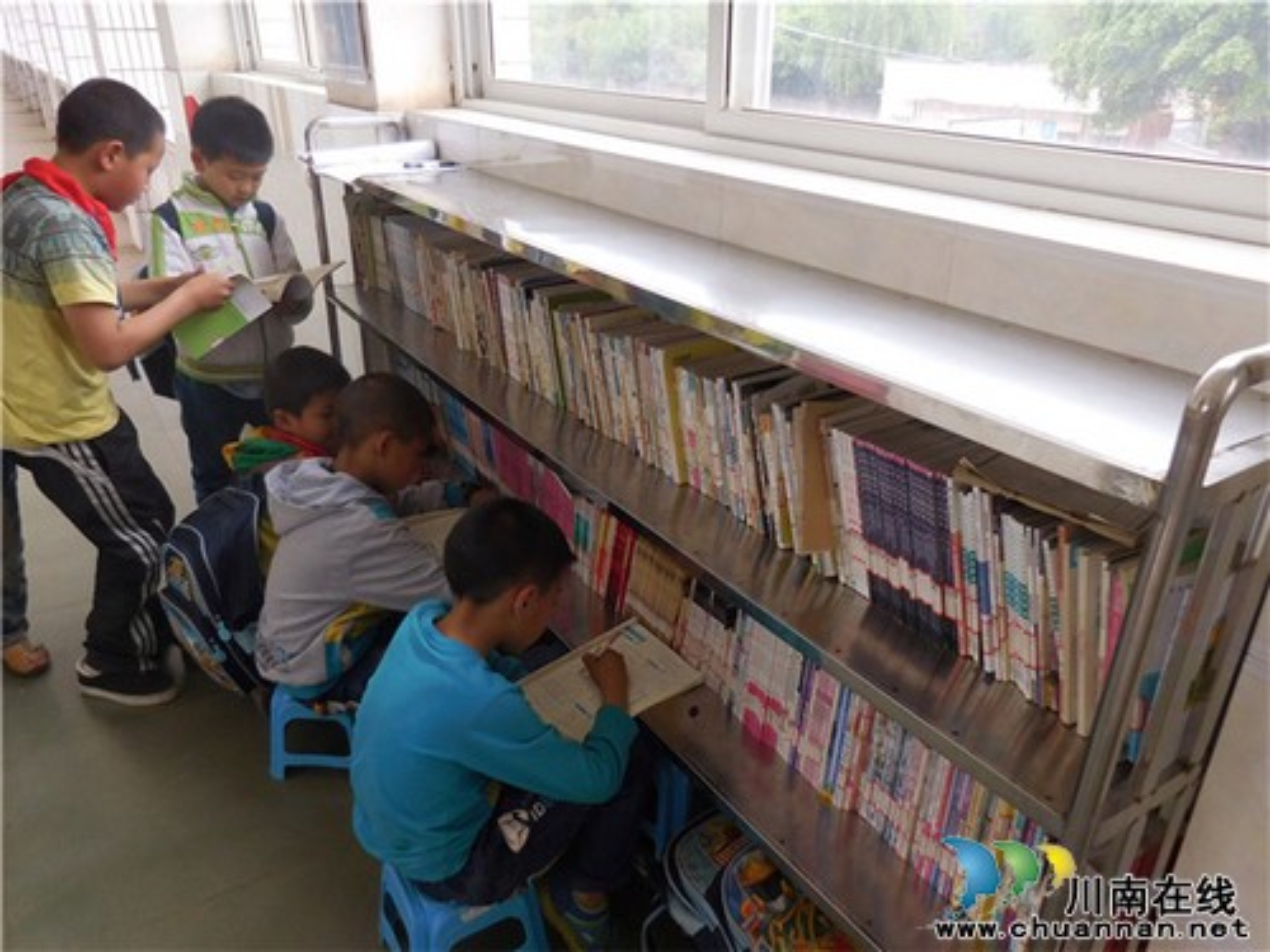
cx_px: 635
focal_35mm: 25
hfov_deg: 69.4
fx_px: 917
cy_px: 476
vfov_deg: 54.9
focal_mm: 4.5
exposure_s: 1/60
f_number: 3.3
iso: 125
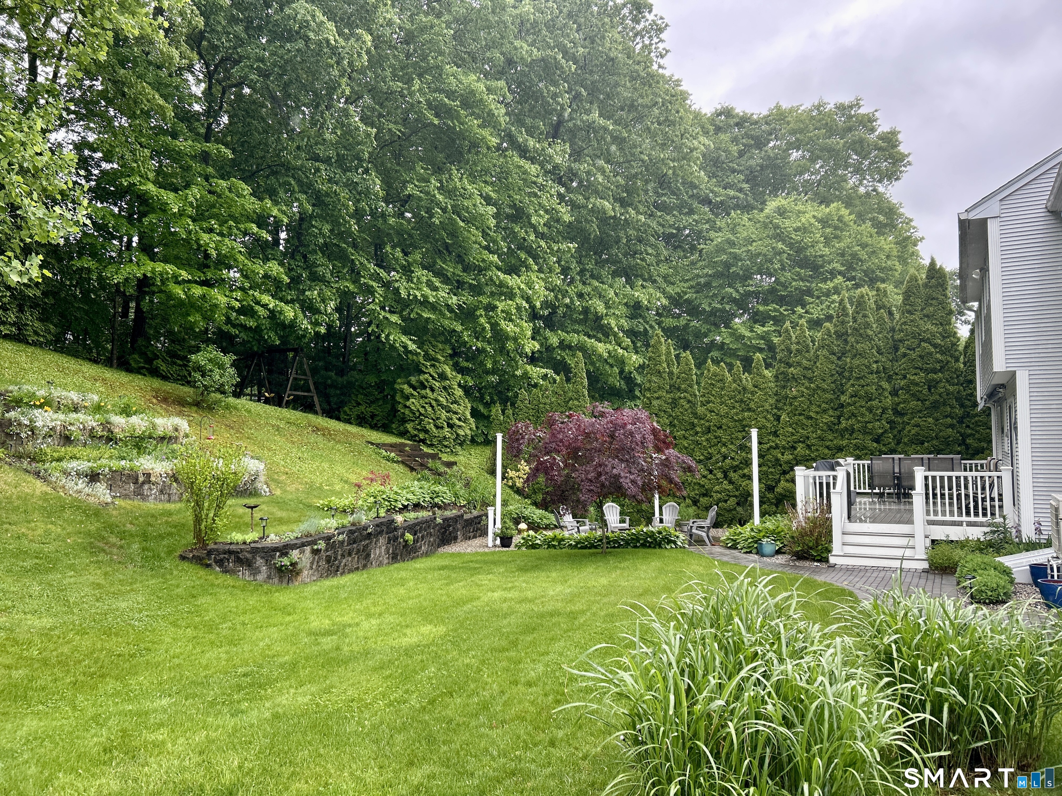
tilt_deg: +3.0
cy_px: 398
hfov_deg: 67.3
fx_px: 798
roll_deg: +0.4
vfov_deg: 53.1
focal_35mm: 26
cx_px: 531
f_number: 1.5
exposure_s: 1/957
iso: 50
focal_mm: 5.7
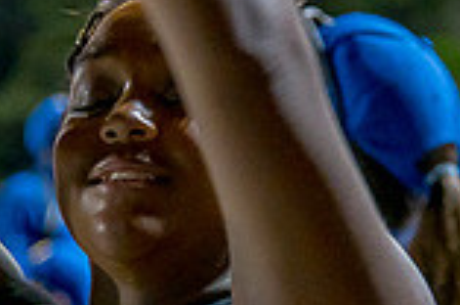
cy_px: 284
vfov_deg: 4.3
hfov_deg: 6.6
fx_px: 4017
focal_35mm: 315
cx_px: 240
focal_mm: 85
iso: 2000
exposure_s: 1/200
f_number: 4
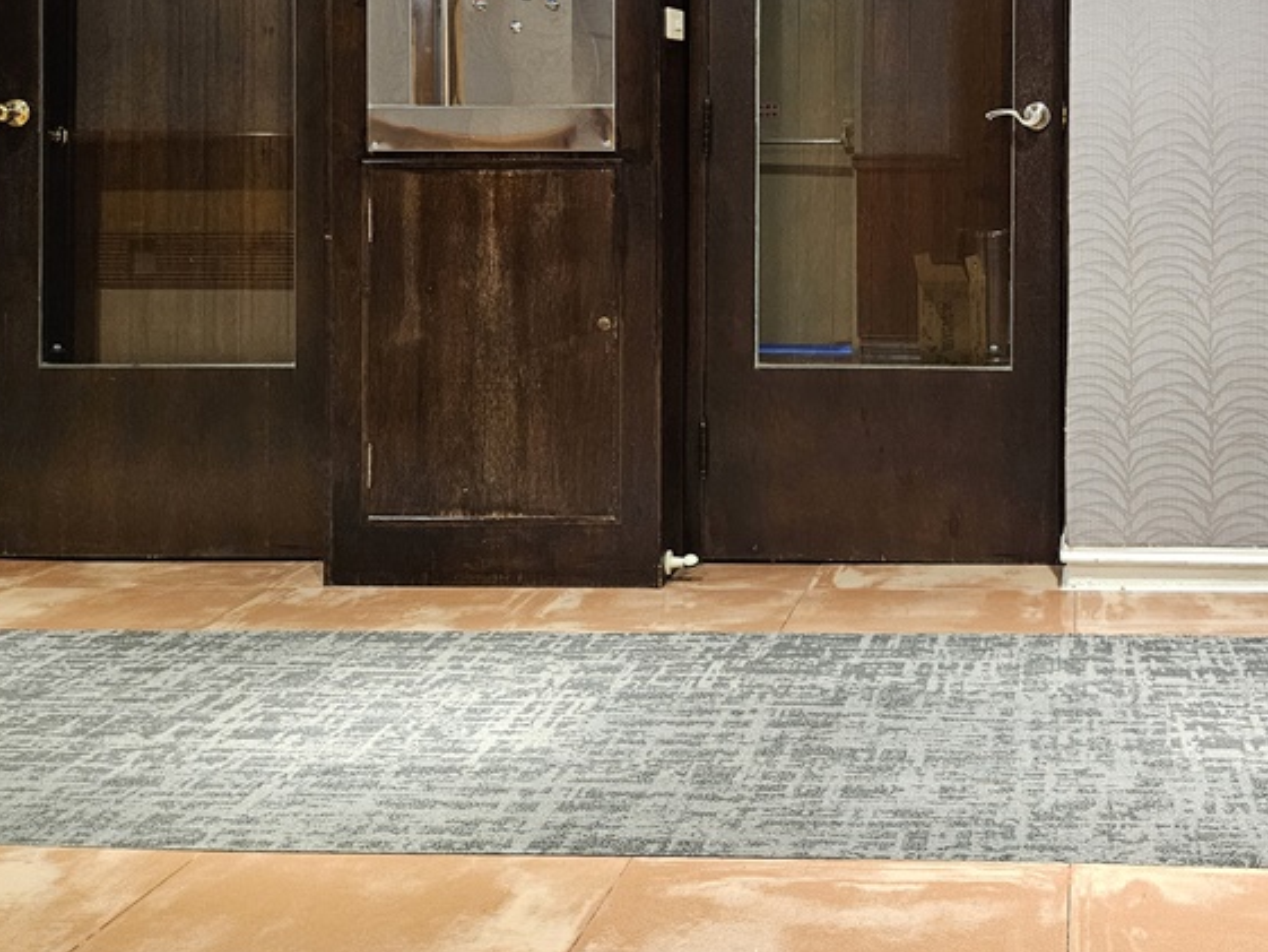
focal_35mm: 41
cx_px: 1026
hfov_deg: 43.5
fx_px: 1502
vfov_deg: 33.8
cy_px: 152
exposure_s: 1/60
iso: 800
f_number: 1.8
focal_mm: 5.4
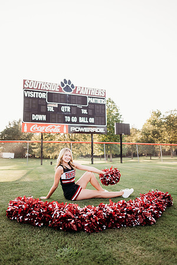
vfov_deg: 73.7
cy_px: 132
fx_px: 177
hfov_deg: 53.1
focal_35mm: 24
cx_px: 88
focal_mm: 24
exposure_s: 1/500
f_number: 2
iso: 125
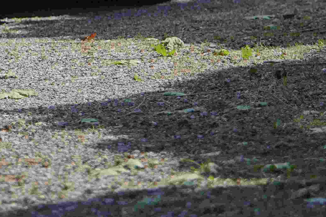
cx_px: -410
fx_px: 3831
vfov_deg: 3.2
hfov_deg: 4.8
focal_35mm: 423
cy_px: -308
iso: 100
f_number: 2.5
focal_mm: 70
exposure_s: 1/2000
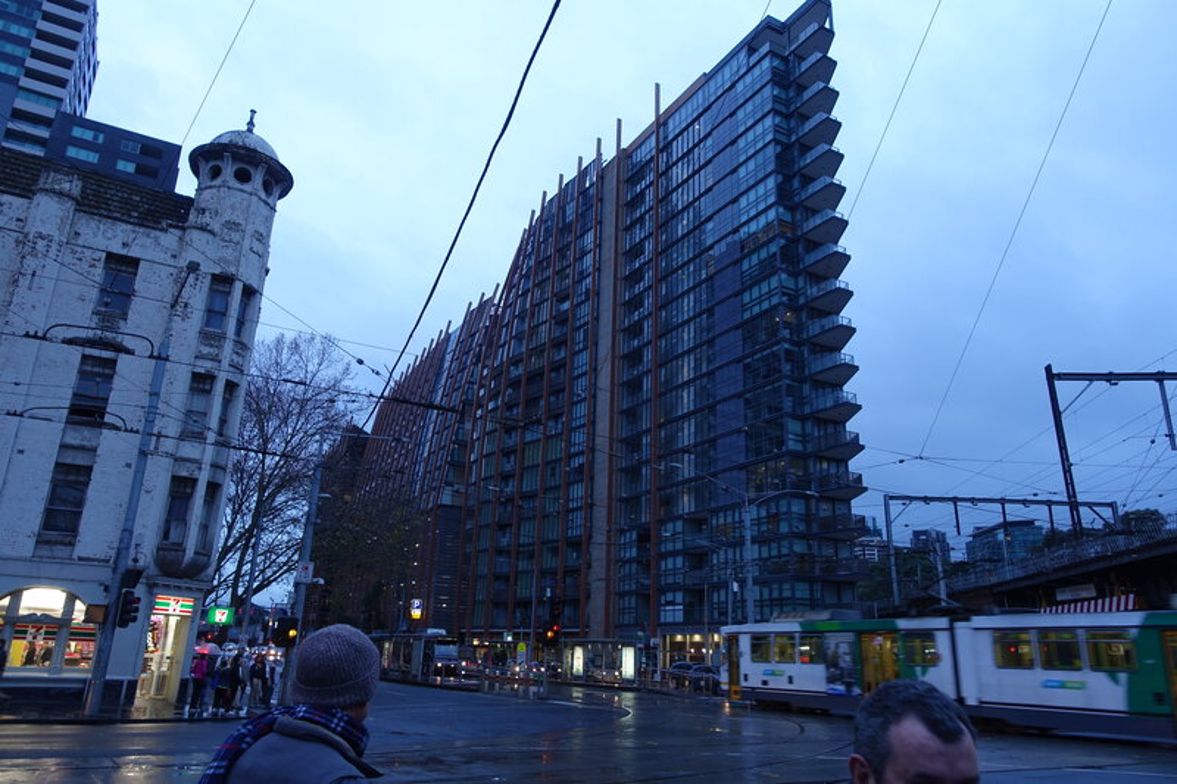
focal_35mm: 24
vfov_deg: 53.1
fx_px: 784
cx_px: 588
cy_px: 392
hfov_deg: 73.8
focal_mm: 8.8
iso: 125
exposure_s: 1/30
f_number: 2.8
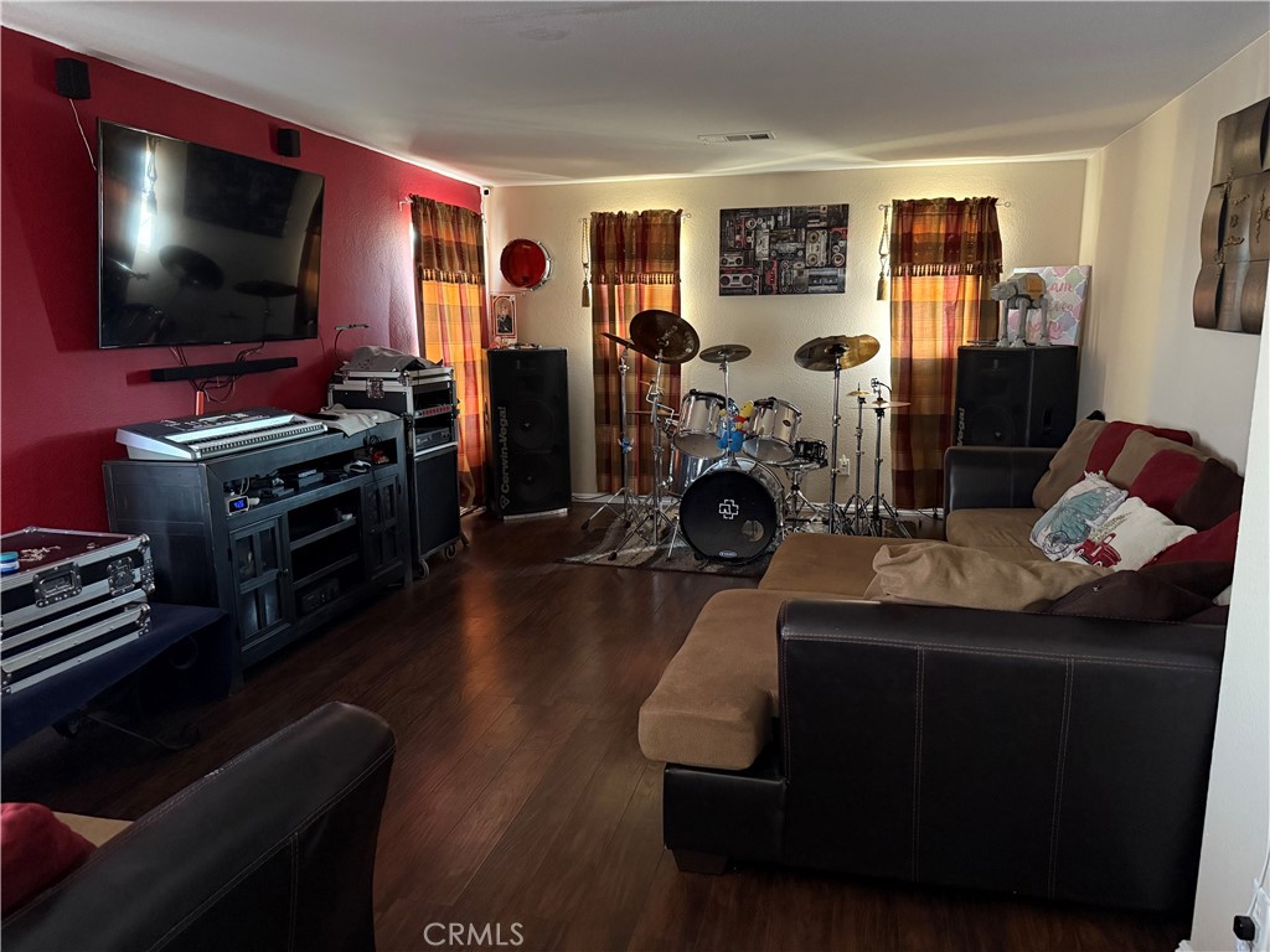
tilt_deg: -9.7
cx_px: 635
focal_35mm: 24
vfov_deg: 56.8
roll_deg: +0.5
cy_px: 476
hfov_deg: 71.6
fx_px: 881
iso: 1000
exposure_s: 1/37
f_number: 1.78
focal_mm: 6.76
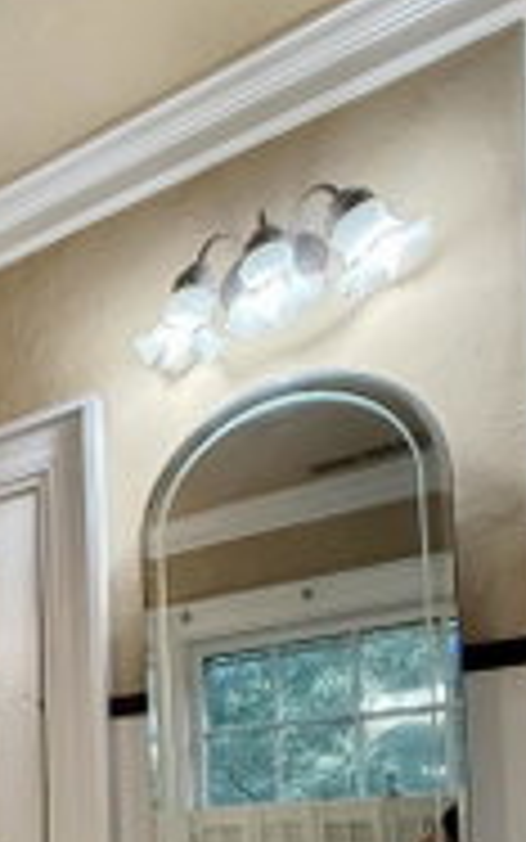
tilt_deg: +0.6
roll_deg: +0.8
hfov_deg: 25.5
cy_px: 869
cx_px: -256
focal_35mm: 38
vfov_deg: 43.1
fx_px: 871
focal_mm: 2.22
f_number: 2.2
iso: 400
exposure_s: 1/120
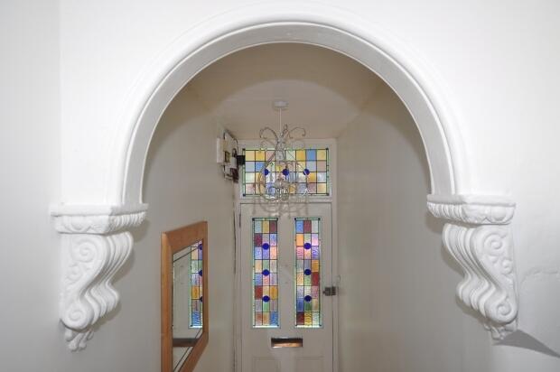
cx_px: 280
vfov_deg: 43.5
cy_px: 186
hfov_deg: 62.0
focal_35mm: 30
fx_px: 466
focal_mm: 20
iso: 200
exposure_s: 1/100
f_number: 5.6
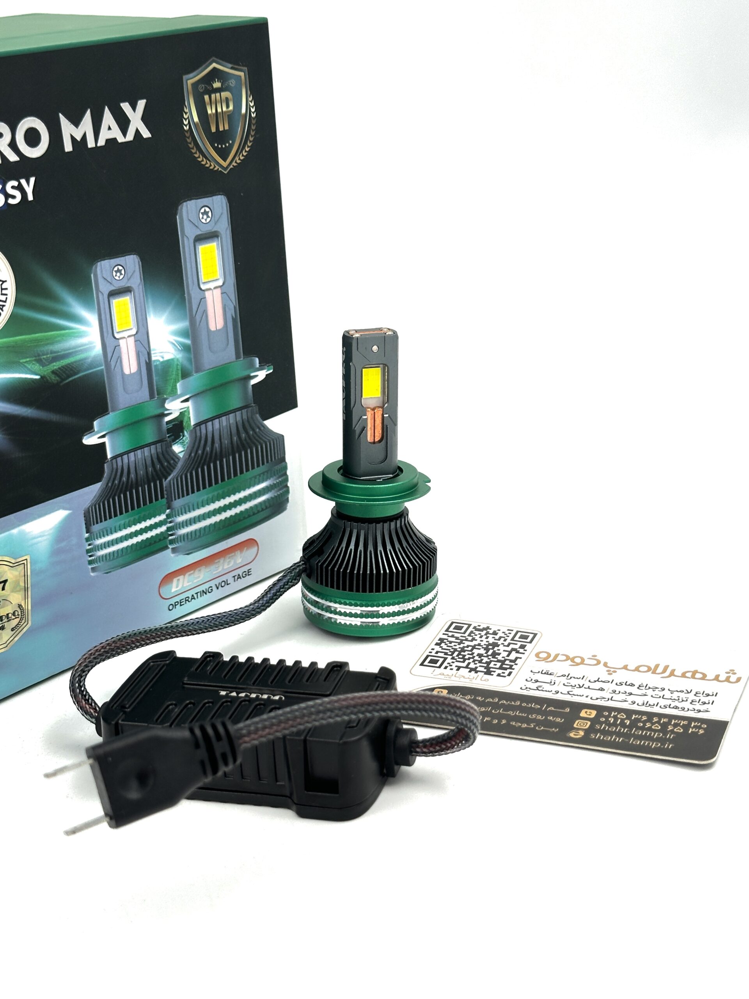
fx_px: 1385
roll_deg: +0.1
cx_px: 374
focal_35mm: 48
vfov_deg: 39.7
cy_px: 500
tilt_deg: -23.3
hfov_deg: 30.3
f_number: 1.78
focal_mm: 6.86
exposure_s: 1/672
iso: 64
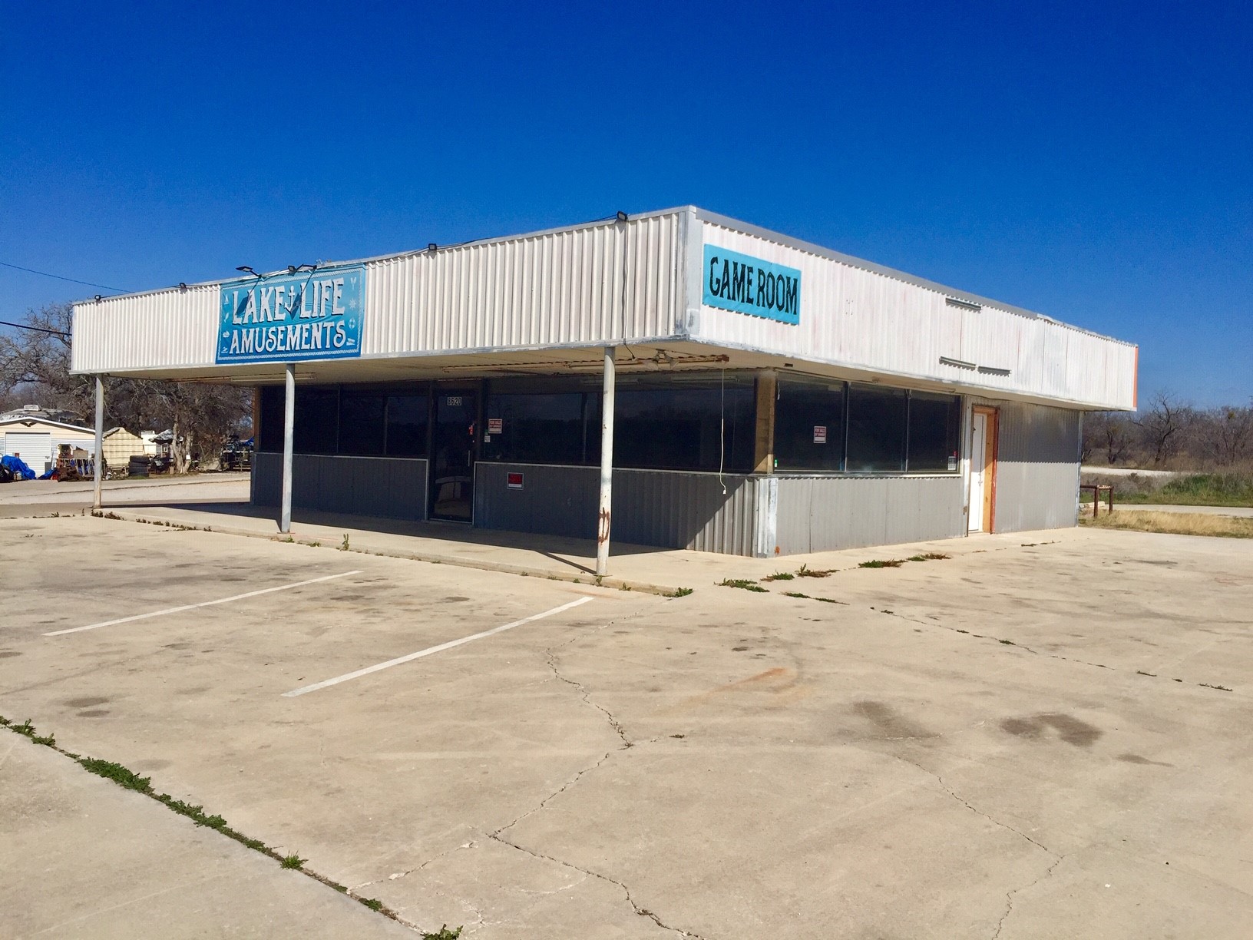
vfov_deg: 48.2
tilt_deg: -1.7
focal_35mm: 29
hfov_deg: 61.7
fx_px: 1050
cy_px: 470
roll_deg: -2.9
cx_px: 626
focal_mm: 4.15
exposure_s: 1/5650
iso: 32
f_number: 2.2
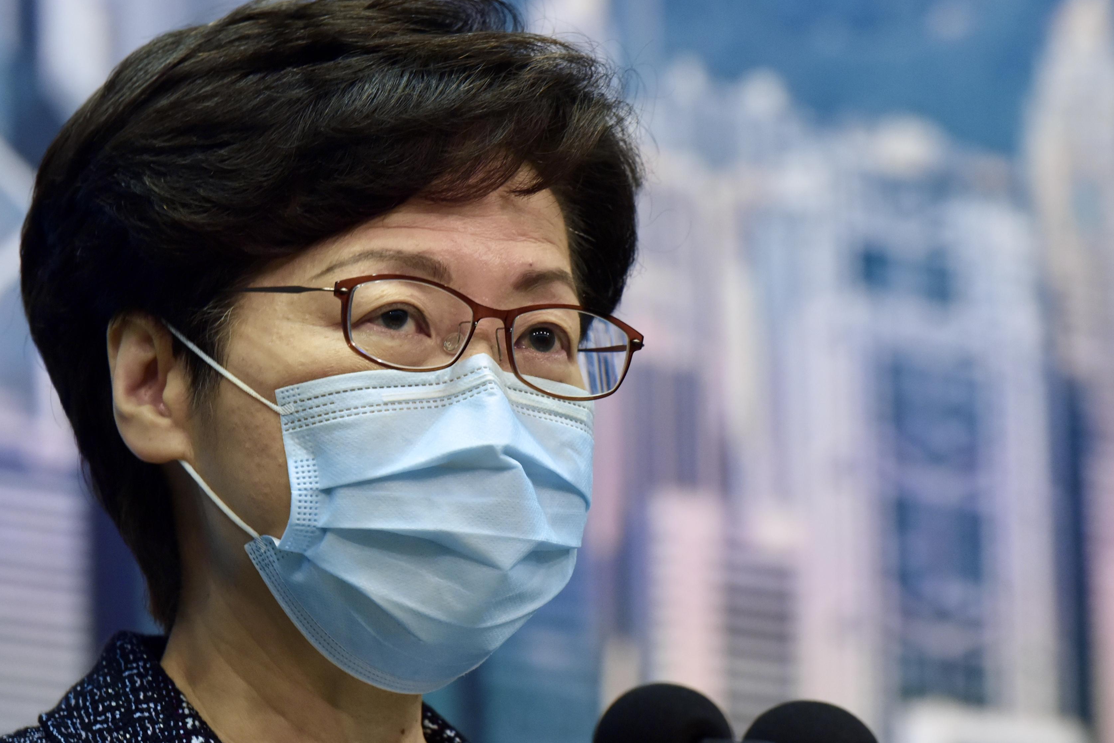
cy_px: 425
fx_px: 10211
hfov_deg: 6.2
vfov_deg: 4.2
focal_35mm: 330
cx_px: 599
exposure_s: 1/80
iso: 1800
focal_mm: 200
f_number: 5
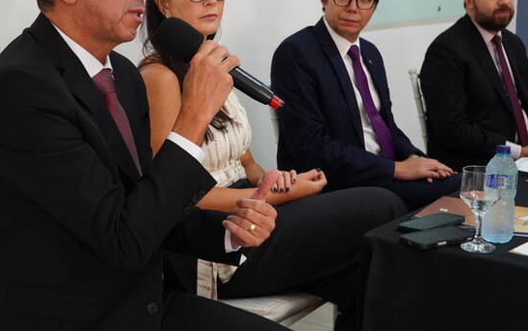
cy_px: 134
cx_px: 265
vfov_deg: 22.8
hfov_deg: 35.8
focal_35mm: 57
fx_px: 817
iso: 1600
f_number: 4
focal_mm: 25
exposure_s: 1/200
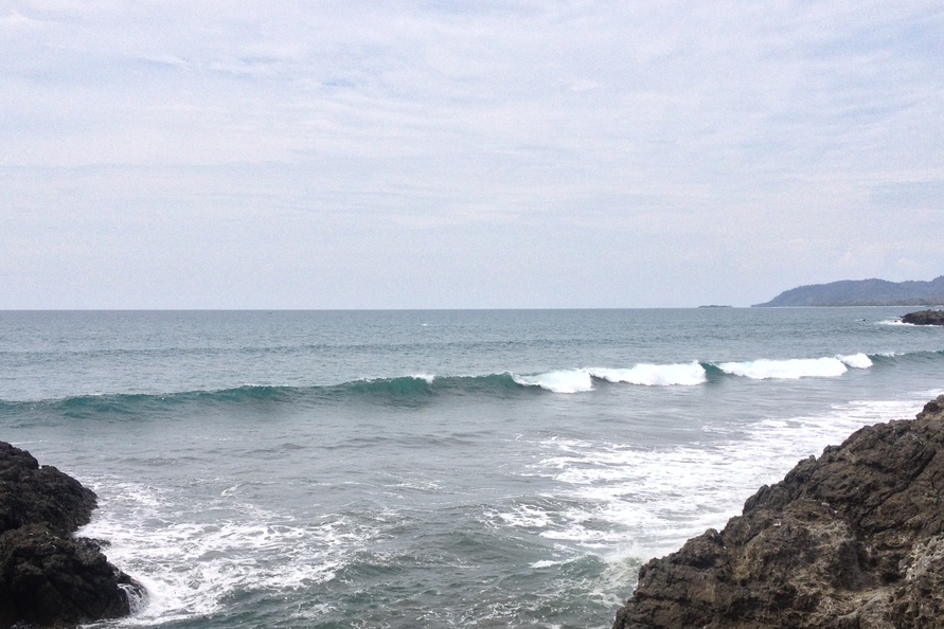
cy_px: 447
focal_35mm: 49
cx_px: 502
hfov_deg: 40.3
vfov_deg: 27.3
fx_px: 1285
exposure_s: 1/2632
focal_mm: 4.28
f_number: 2.4
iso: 50
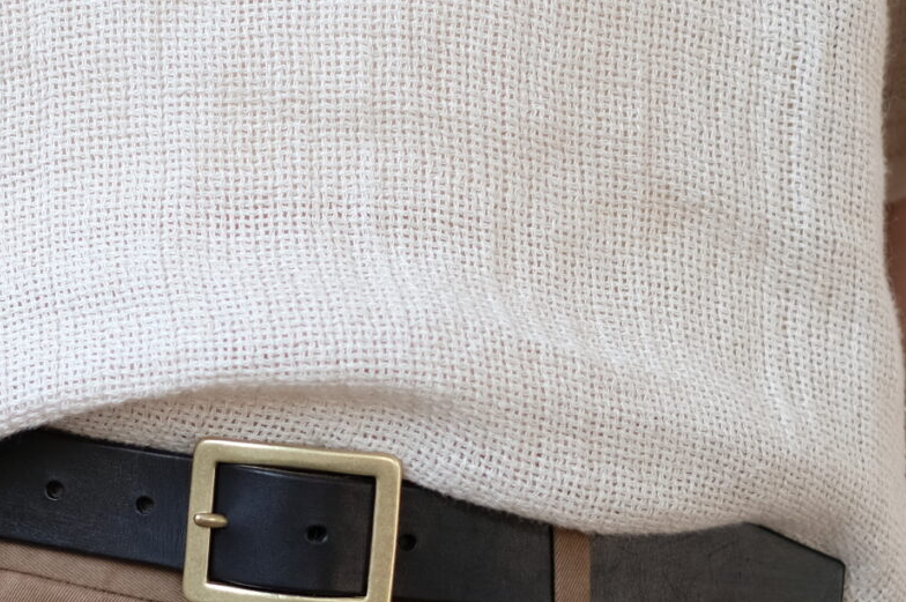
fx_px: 4349
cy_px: 519
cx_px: 307
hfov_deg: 11.9
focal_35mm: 173
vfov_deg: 7.9
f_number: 2
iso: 200
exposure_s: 1/250
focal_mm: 35
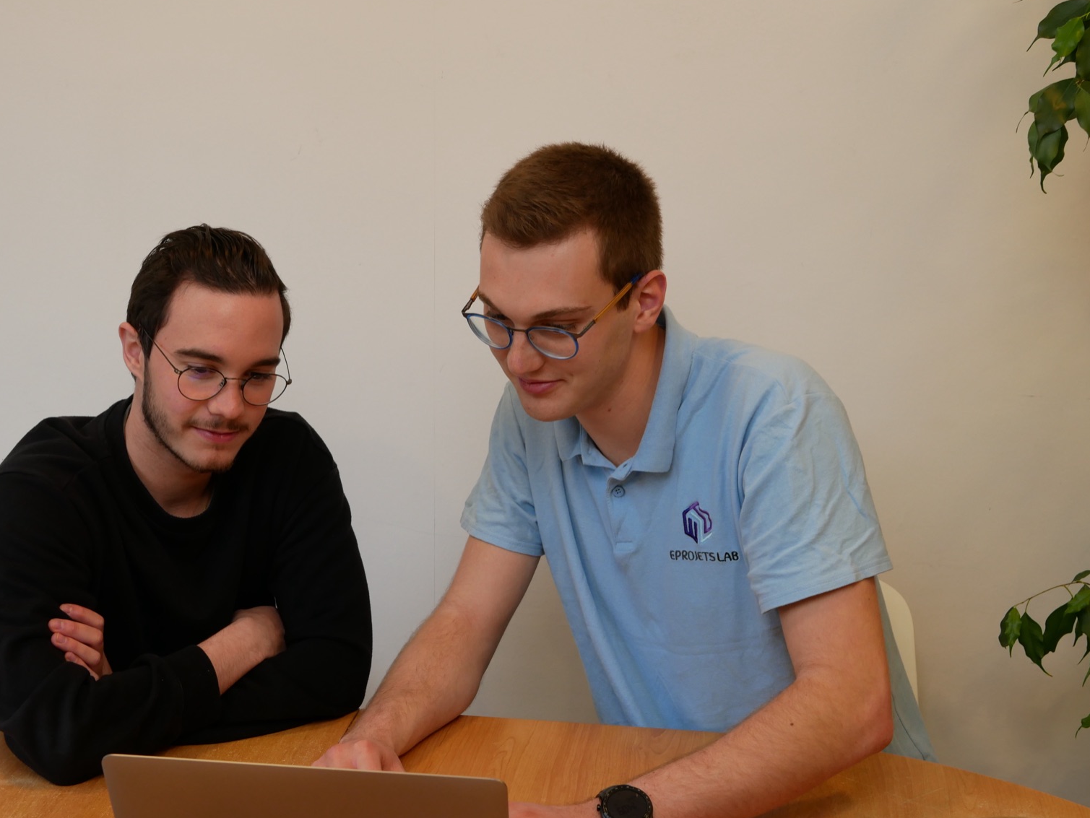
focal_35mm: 53
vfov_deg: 27.5
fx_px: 1670
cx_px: 523
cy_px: 400
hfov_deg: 36.2
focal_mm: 25
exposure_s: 1/40
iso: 400
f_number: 6.3
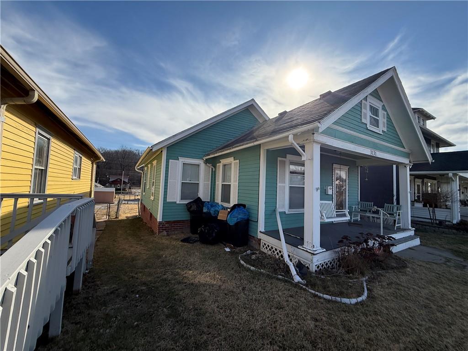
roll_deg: -2.1
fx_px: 189
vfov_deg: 85.7
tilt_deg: +4.0
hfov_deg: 102.1
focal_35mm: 14
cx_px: 234
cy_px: 176
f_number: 2.2
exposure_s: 1/2320
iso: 64
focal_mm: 2.22
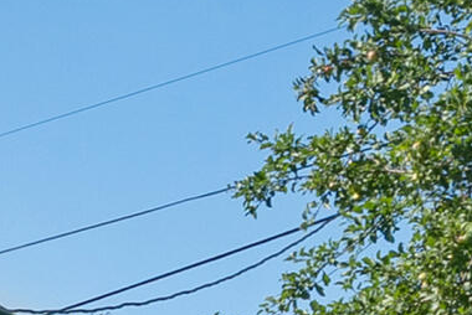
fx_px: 3621
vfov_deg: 4.9
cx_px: -483
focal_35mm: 276
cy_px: 769
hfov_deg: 7.2
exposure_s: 1/60
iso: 320
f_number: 14
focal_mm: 35
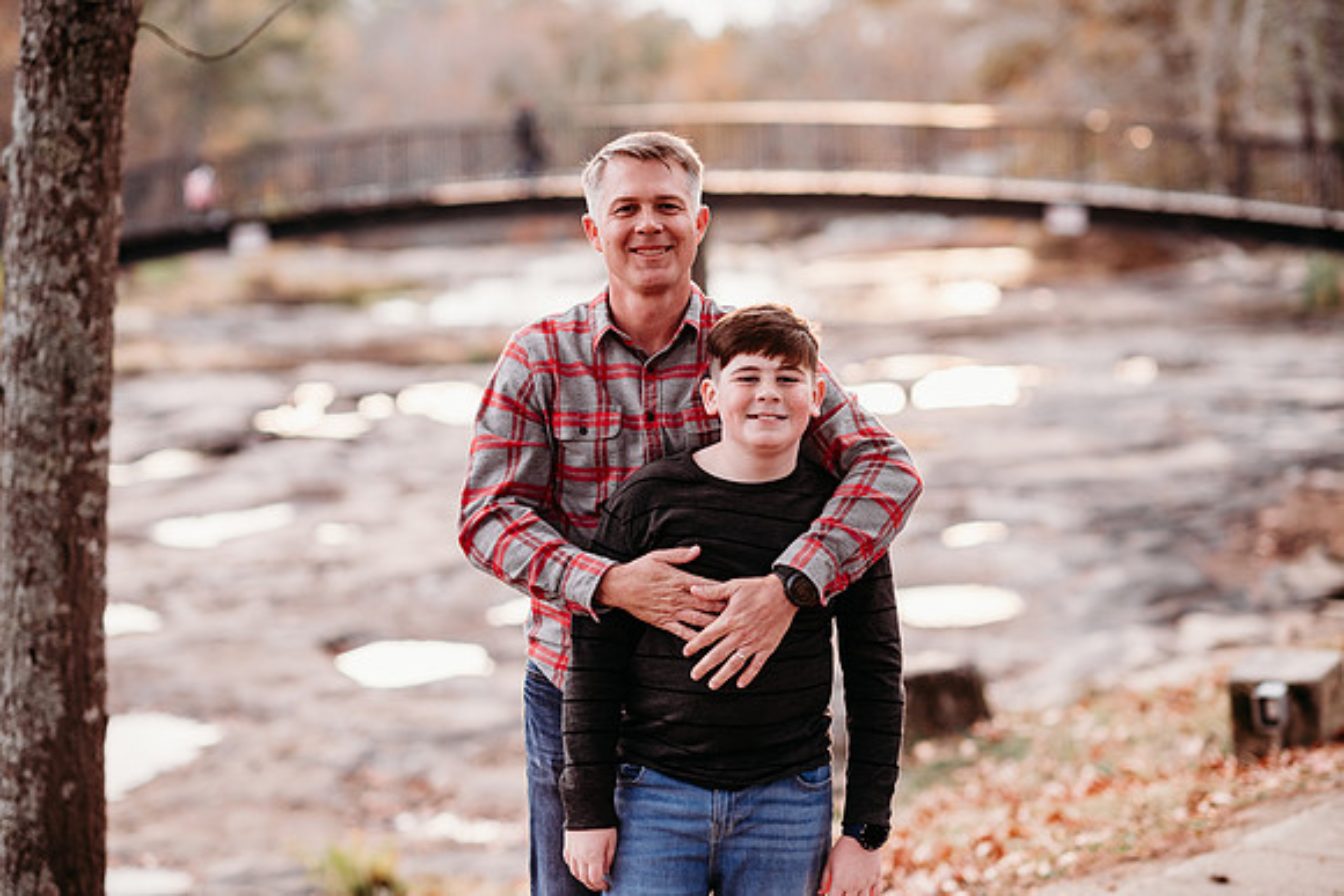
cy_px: 448
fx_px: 3174
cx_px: 672
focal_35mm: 85
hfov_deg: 23.9
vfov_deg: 16.1
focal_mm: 85
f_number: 2.2
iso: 320
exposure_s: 1/400
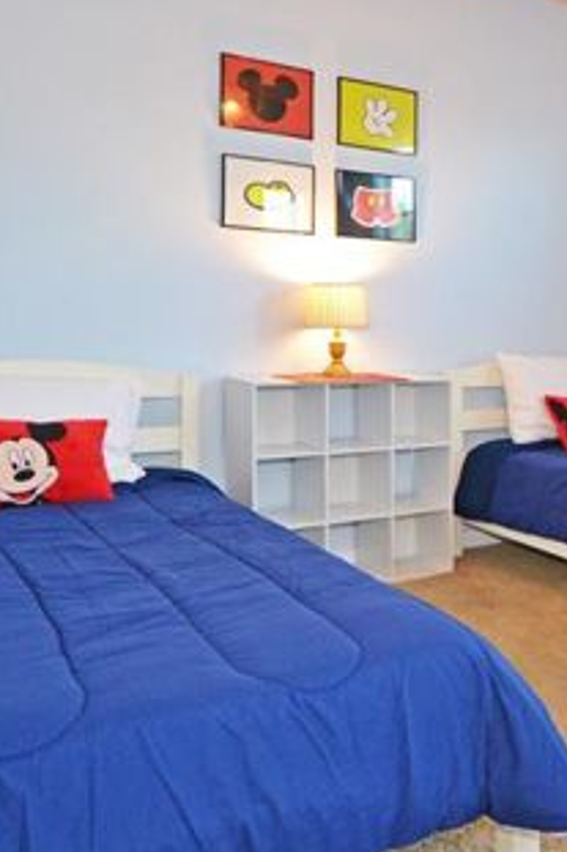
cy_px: 267
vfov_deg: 54.4
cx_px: 590
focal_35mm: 34
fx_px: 804
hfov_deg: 34.6
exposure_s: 1/60
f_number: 4
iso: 800
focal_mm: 10
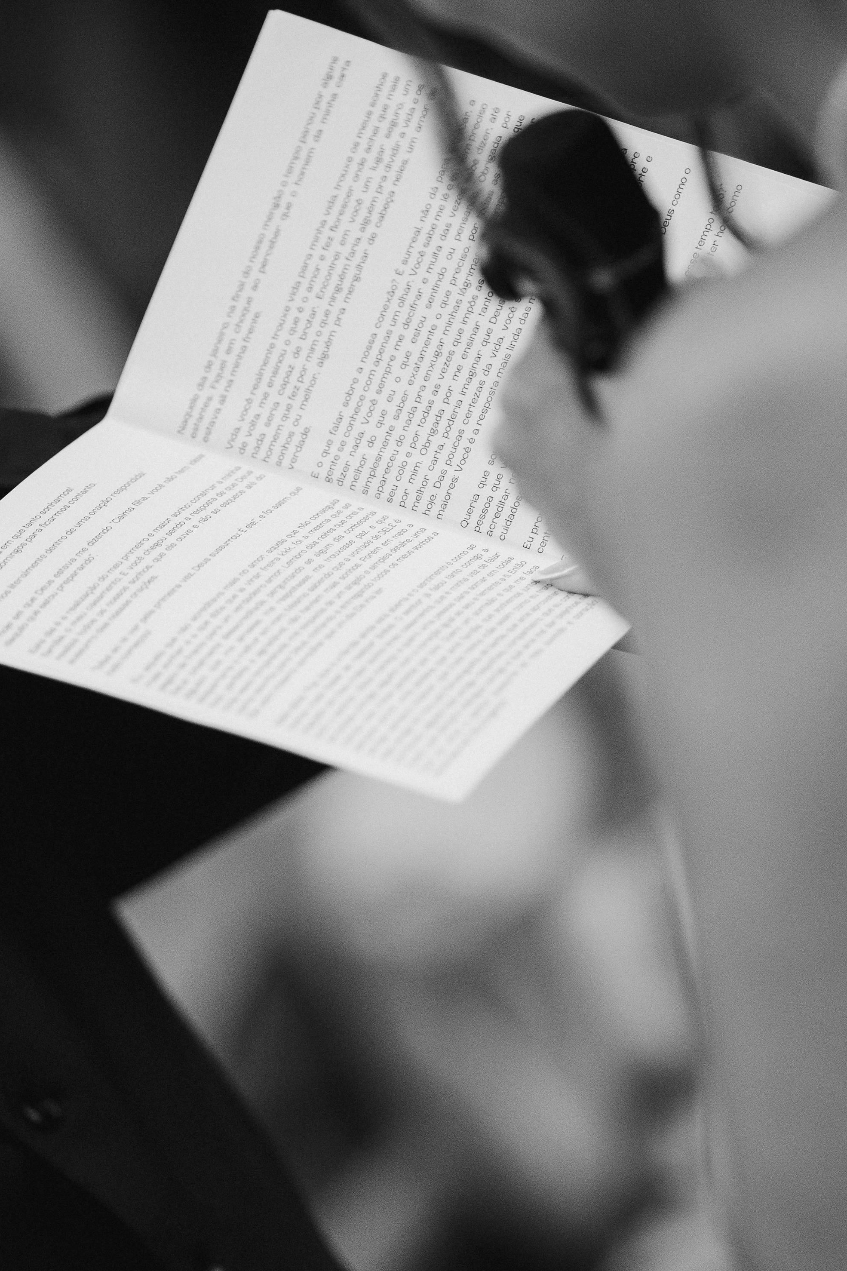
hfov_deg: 8.3
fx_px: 5824
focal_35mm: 165
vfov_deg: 12.4
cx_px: 367
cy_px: 809
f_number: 1.4
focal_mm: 85
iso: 1000
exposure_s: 1/800
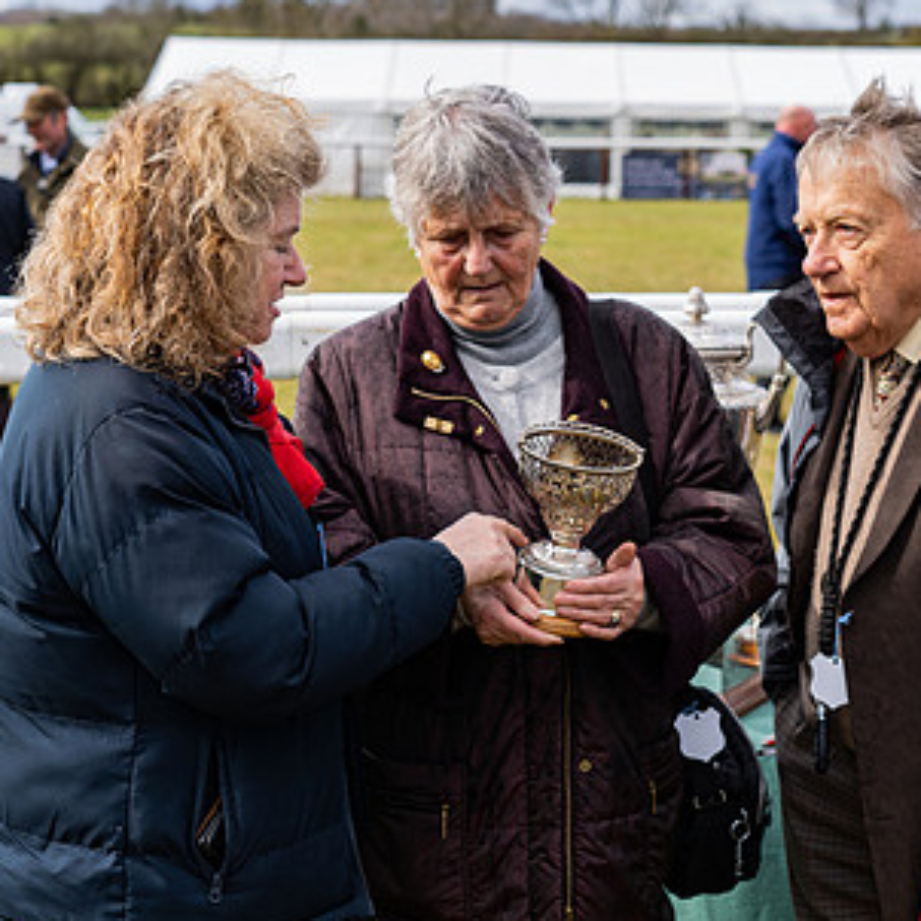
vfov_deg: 21.7
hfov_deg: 21.6
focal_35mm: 80
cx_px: 567
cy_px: 453
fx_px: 2408
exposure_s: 1/250
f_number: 5
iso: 50
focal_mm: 49
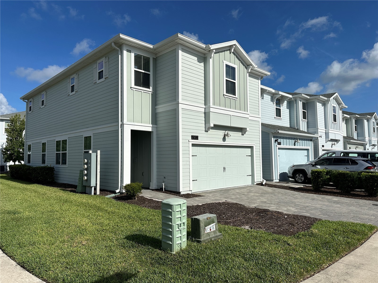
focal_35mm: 24
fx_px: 262
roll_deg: -0.1
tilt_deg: +5.4
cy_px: 142
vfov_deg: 56.8
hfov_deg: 71.6
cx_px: 189
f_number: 1.78
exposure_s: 1/12048
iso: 80
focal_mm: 6.86
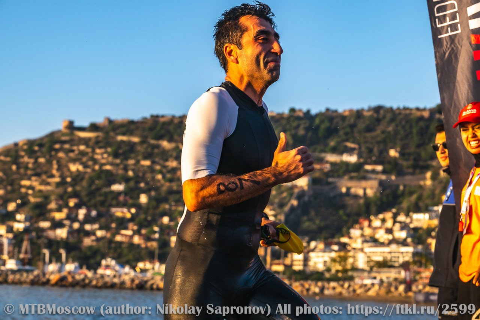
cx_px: 240
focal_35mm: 85
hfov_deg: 23.9
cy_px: 160
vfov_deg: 16.1
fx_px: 1133
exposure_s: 1/800
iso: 320
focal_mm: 85
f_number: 7.1
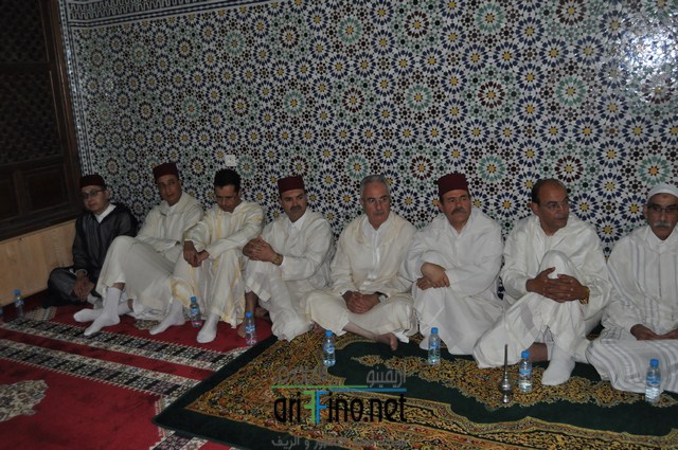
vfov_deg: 39.9
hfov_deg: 57.3
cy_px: 225
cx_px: 339
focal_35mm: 33
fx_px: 621
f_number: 3.5
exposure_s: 1/60
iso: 800
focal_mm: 22
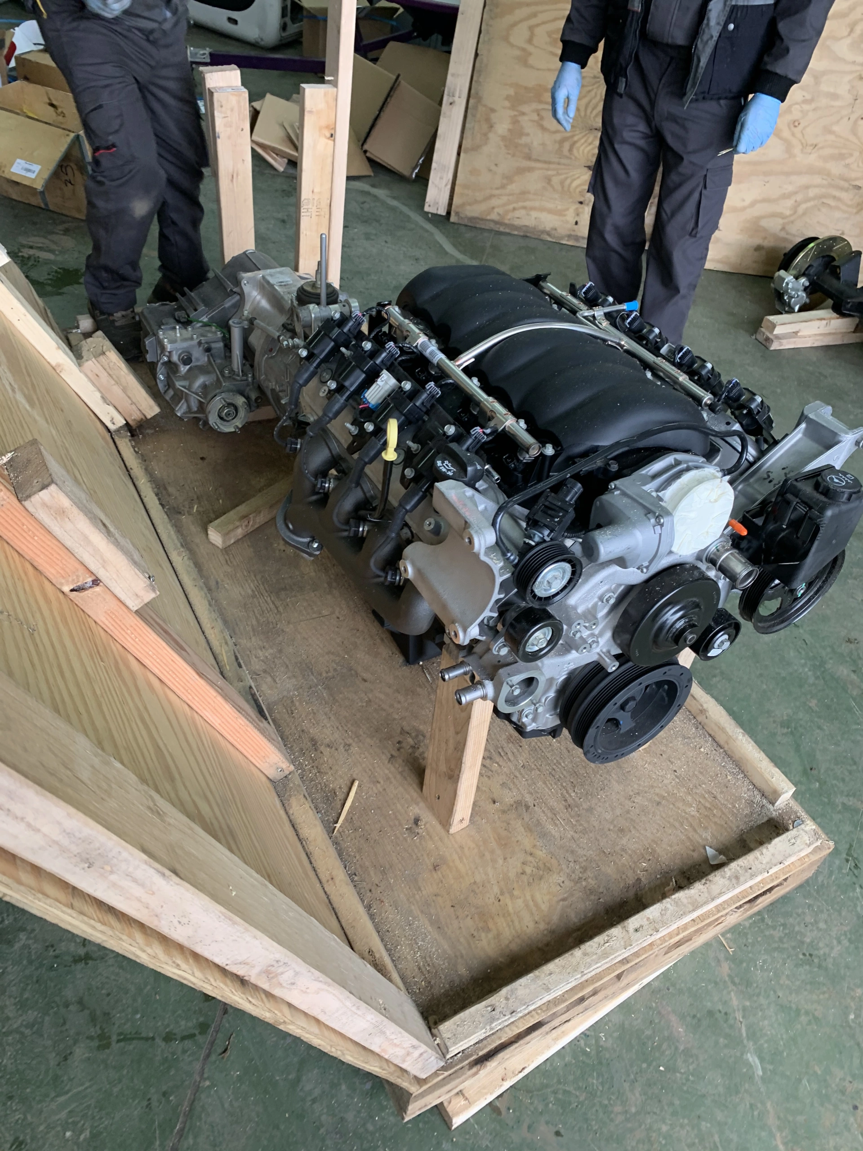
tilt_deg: -40.2
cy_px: 576
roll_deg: -8.3
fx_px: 864
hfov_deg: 53.1
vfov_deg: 67.3
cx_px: 432
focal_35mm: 26
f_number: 1.8
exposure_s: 1/50
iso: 50
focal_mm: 4.25
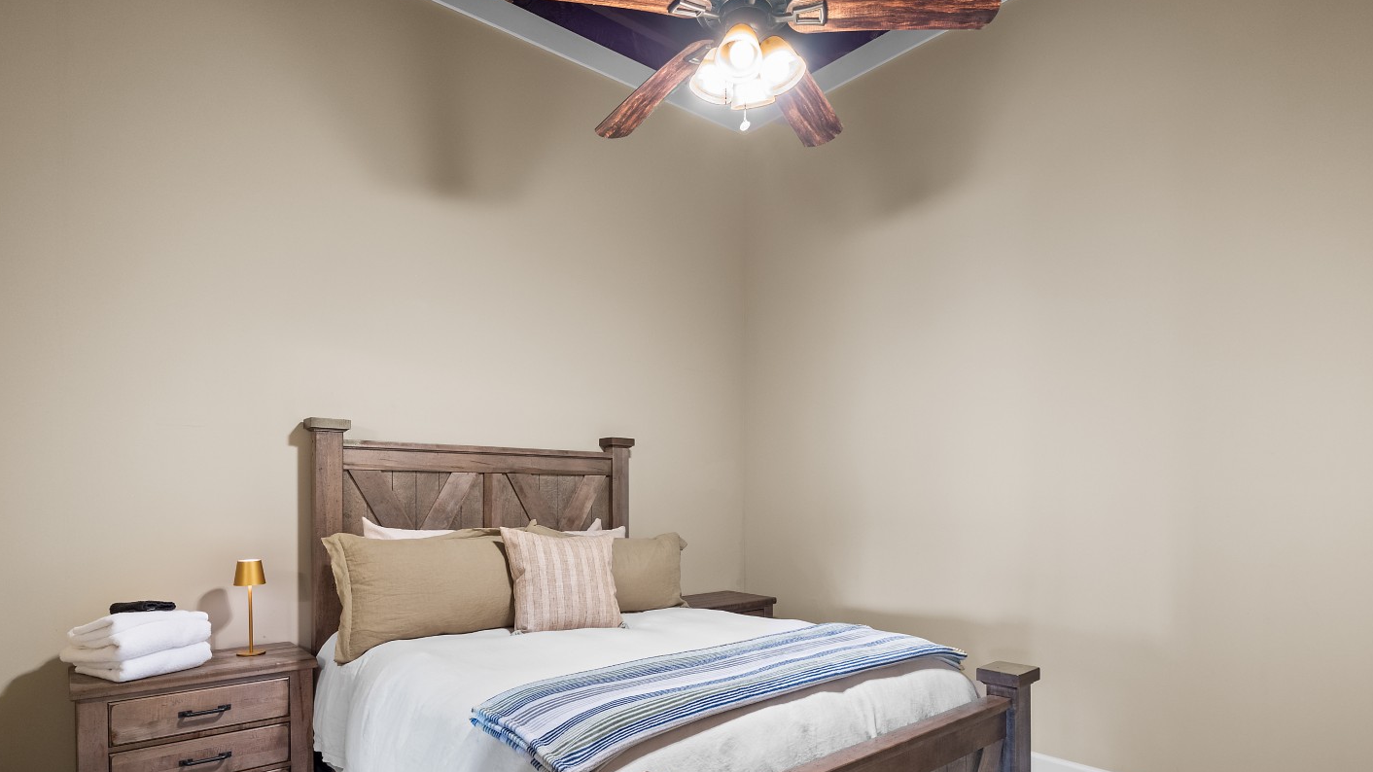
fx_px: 728
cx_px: 680
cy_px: 512
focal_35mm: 20
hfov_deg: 86.6
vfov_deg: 54.8
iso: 400
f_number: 5.6
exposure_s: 1/2
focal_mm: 9
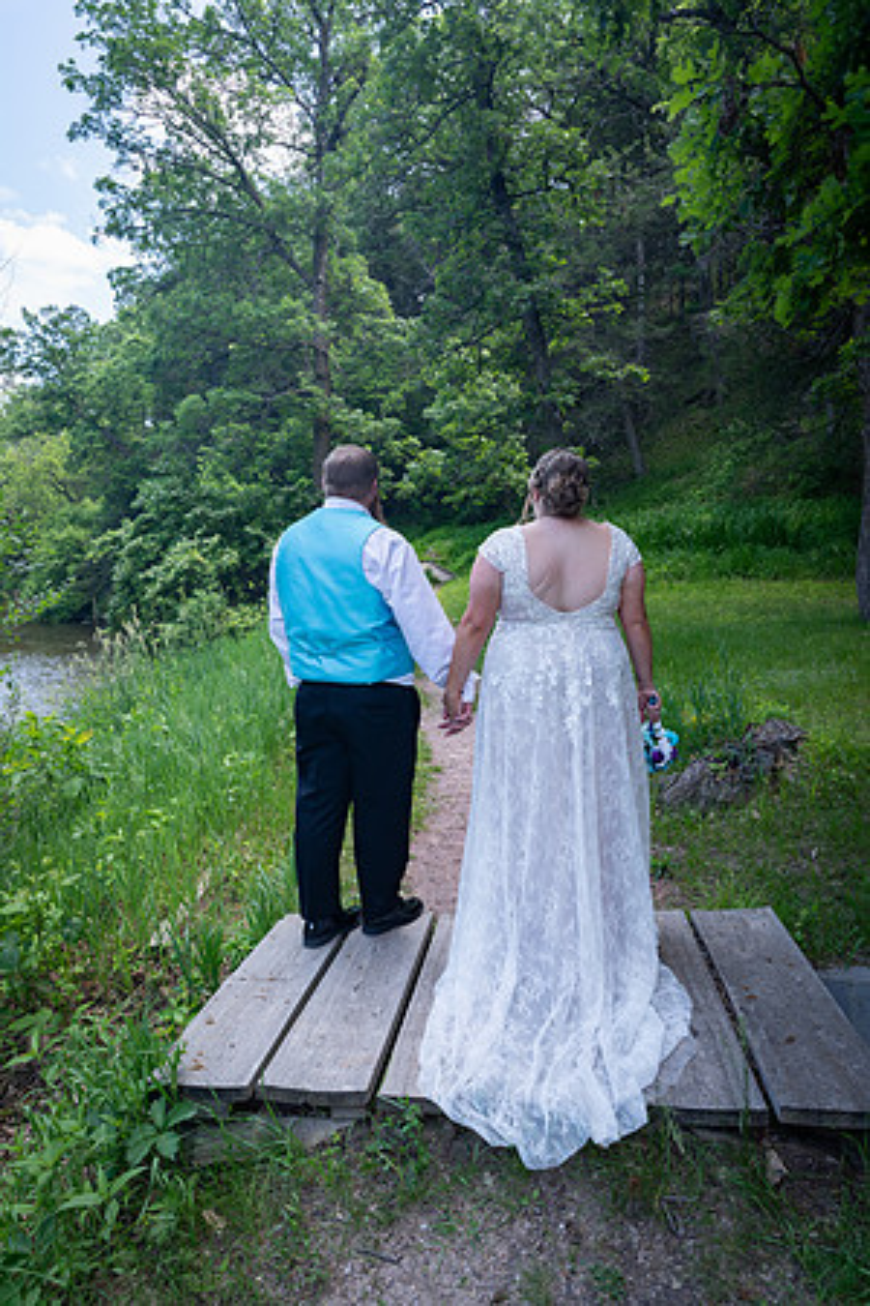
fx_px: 870
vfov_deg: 73.7
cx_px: 435
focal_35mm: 24
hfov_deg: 53.1
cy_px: 653
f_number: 5
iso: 100
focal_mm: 24
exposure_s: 1/125
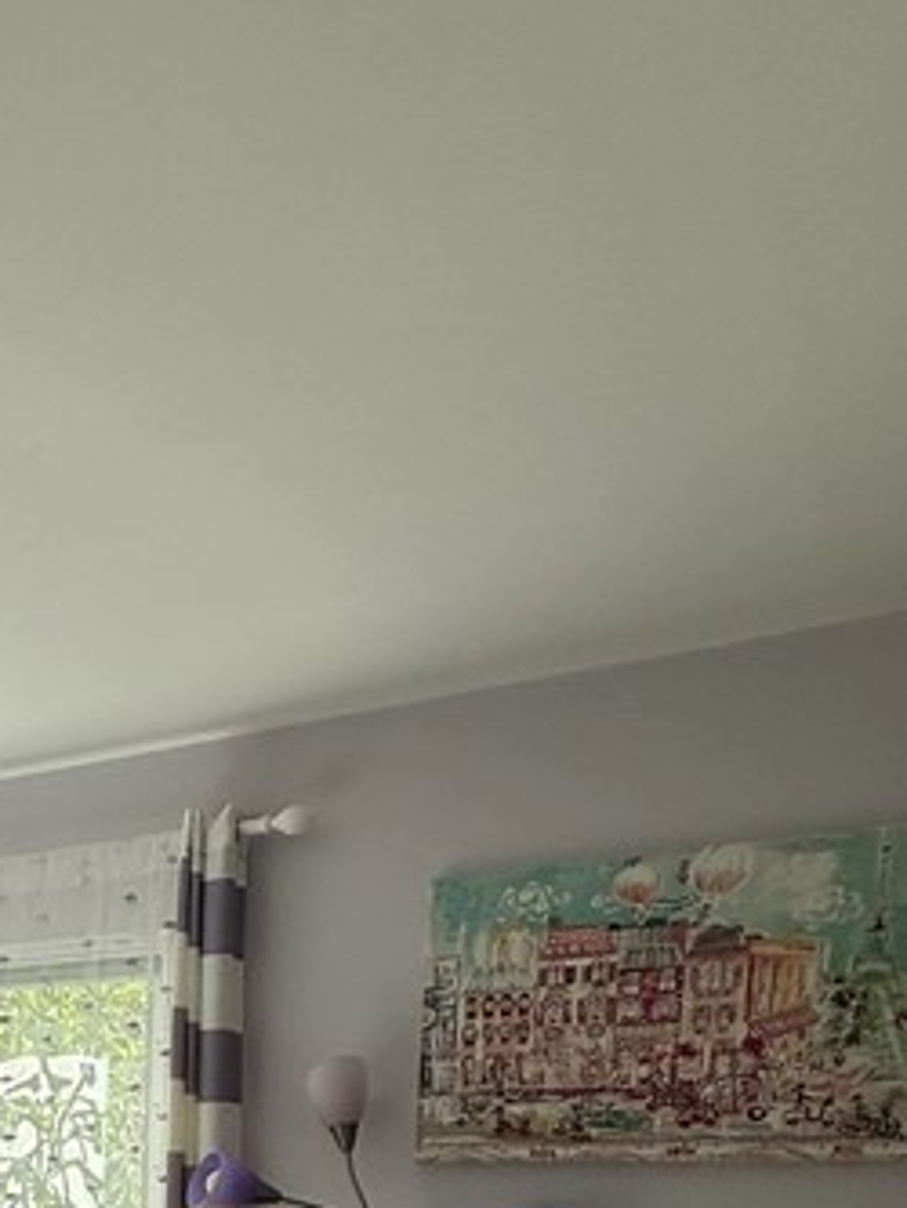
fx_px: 1501
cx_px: -229
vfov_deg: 35.4
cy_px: 1418
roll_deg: -0.2
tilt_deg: -9.9
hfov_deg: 28.4
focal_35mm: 43
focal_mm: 2.22
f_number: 2.2
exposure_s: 1/237
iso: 64
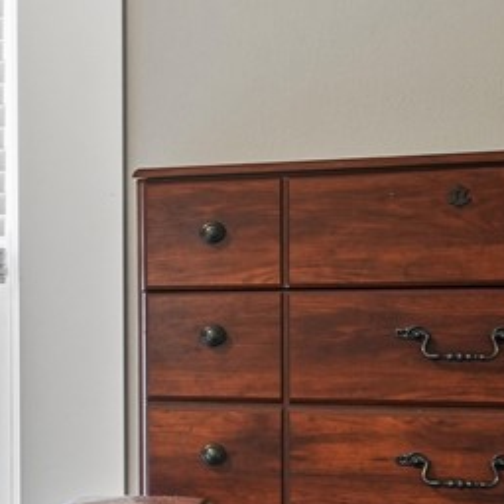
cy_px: 310
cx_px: -702
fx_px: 1483
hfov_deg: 13.8
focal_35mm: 90
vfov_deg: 19.3
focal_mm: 16
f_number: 10
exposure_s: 1/3.33
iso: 400
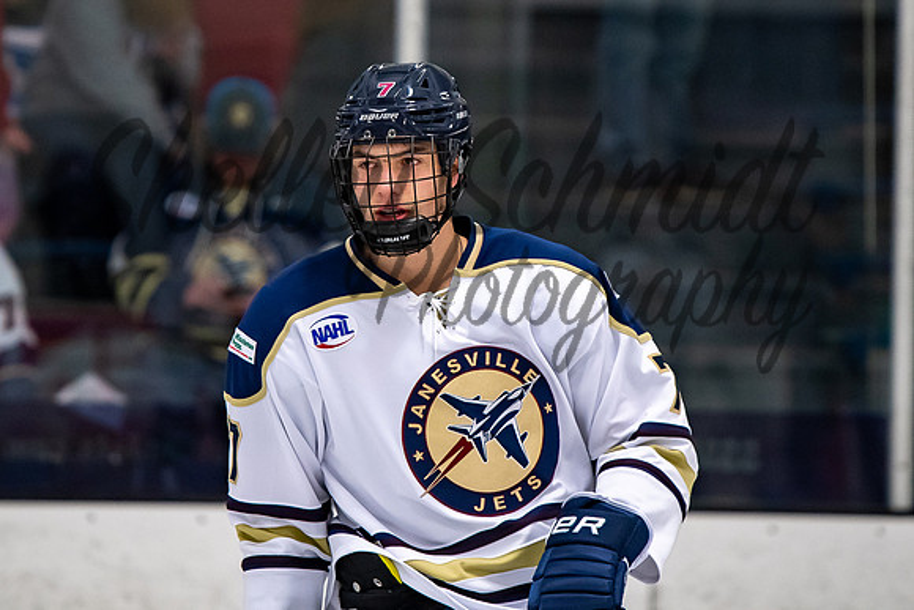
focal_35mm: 439
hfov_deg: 4.7
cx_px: 445
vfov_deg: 3.1
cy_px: 172
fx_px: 11136
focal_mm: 200
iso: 800
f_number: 3.2
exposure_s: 1/800
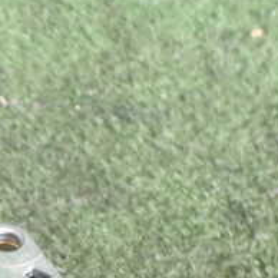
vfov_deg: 20.1
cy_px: 315
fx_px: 745
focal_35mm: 82
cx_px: -97
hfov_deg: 19.3
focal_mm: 5.4
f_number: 2.3
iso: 800
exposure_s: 1/125
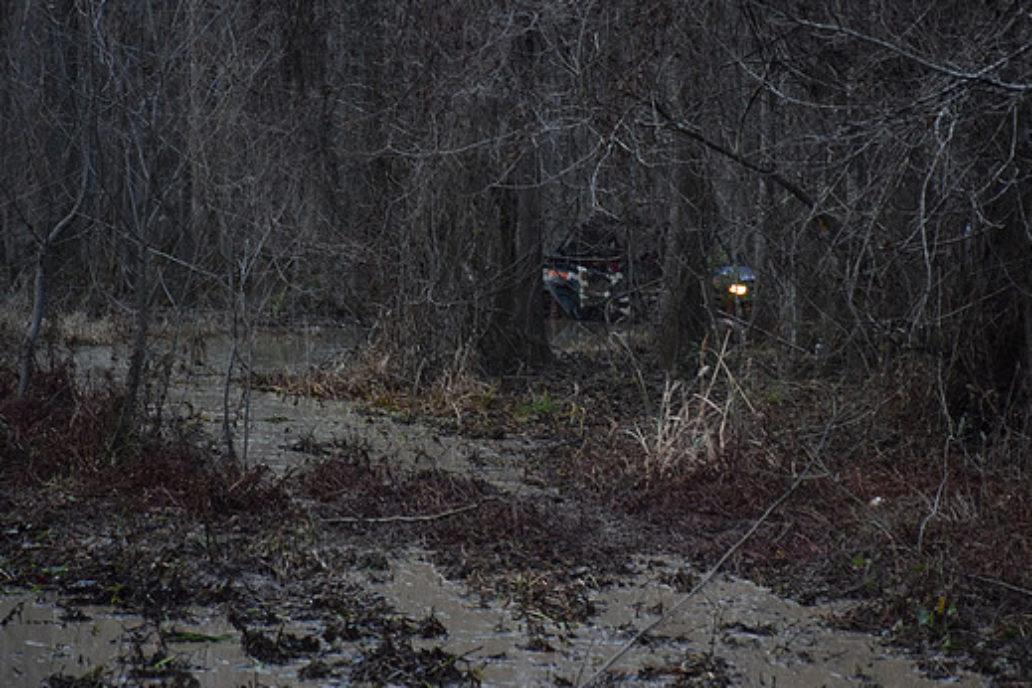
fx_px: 4328
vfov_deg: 9.1
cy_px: 321
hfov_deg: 13.6
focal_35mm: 151
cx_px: 537
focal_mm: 90
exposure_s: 1/125
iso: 1600
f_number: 5.3
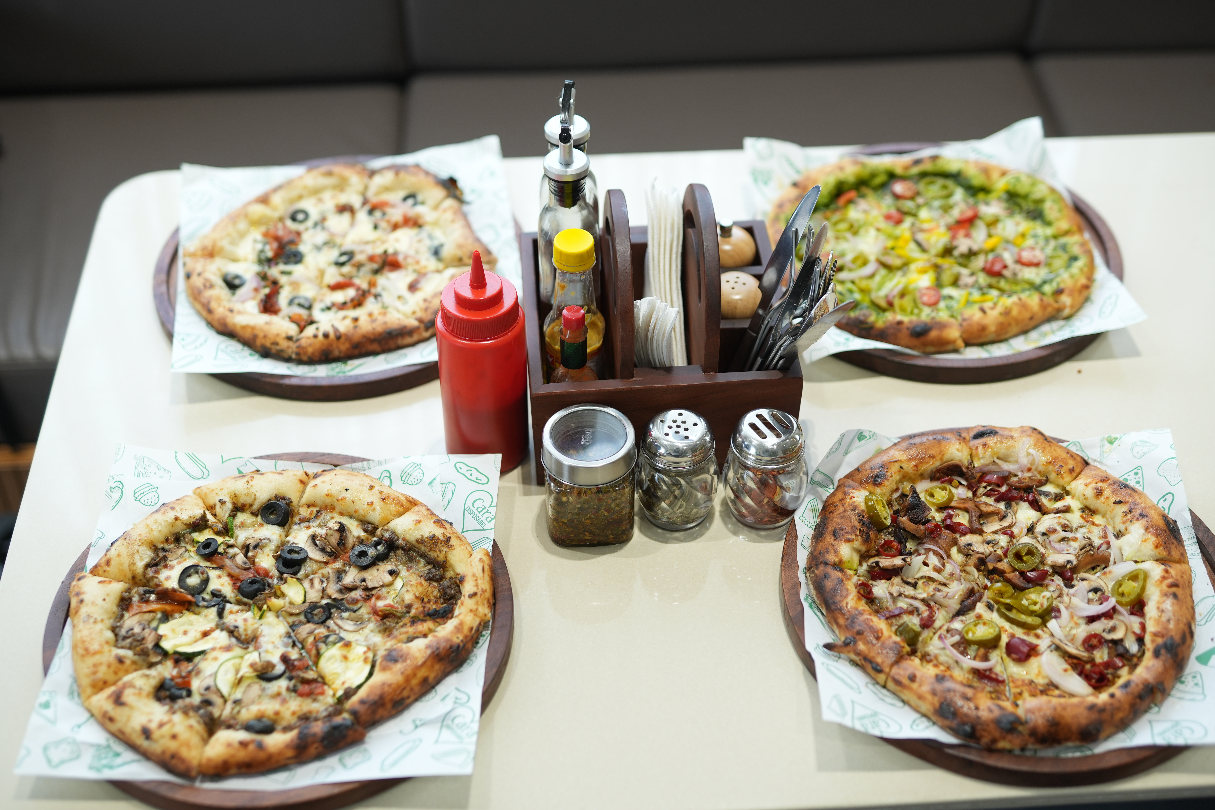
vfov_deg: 27.0
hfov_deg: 39.6
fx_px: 1687
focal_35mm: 50
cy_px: 405
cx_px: 608
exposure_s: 1/160
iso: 250
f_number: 2
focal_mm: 50
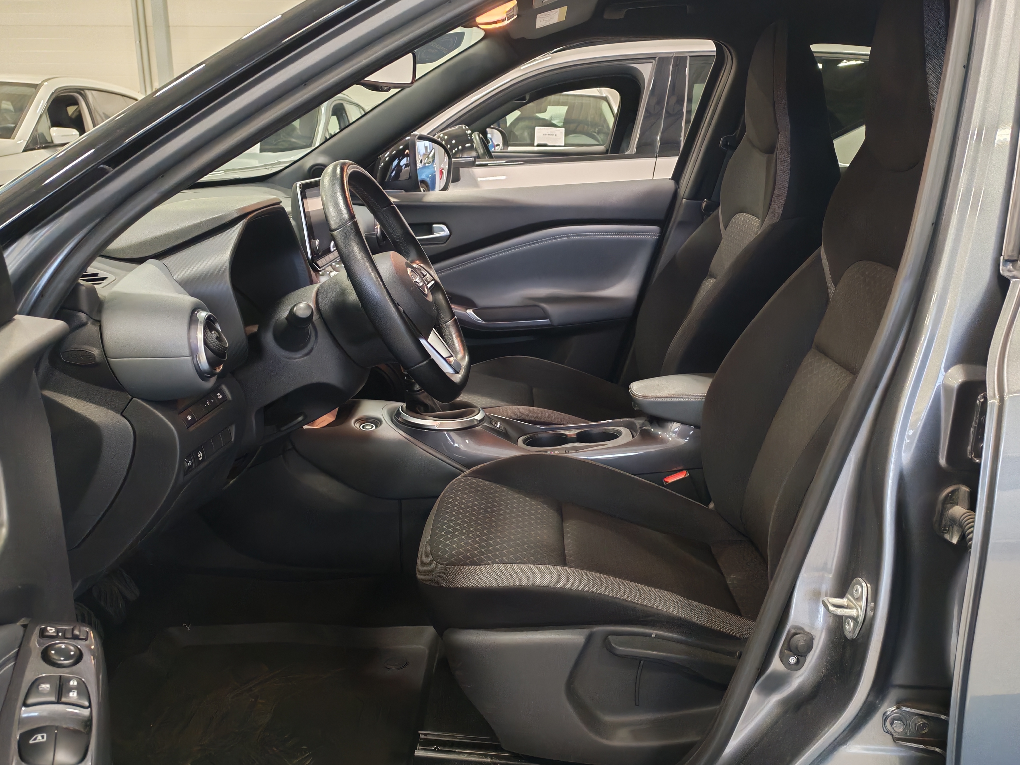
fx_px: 972
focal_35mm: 33
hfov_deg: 55.4
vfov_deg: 42.9
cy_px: 382
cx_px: 510
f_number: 1.9
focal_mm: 6.12
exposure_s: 1/100
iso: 909
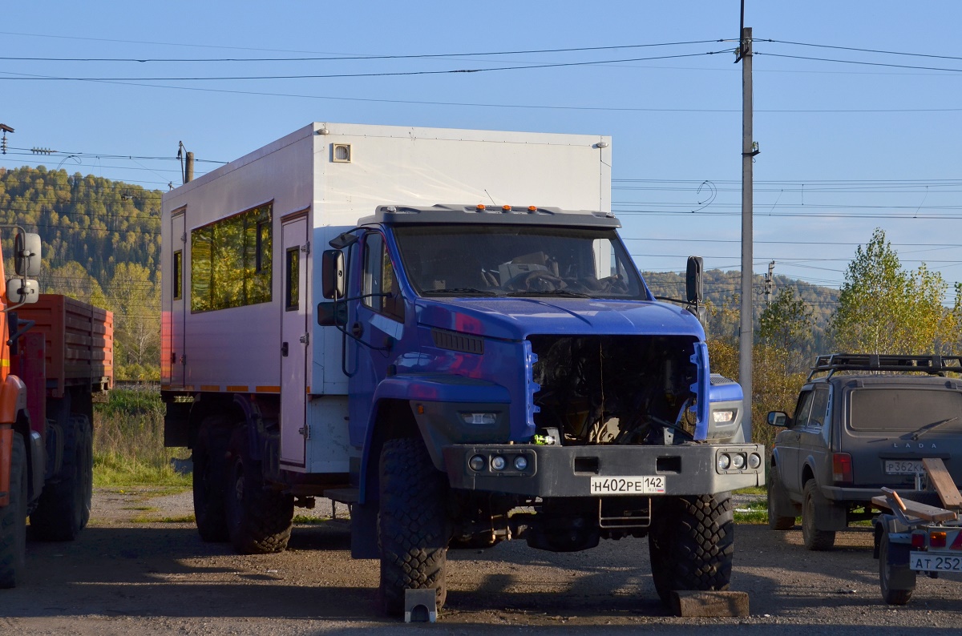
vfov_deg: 18.8
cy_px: 318
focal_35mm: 72
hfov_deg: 28.1
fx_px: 1919
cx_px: 481
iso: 320
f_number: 7.1
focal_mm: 48
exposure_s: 1/1600
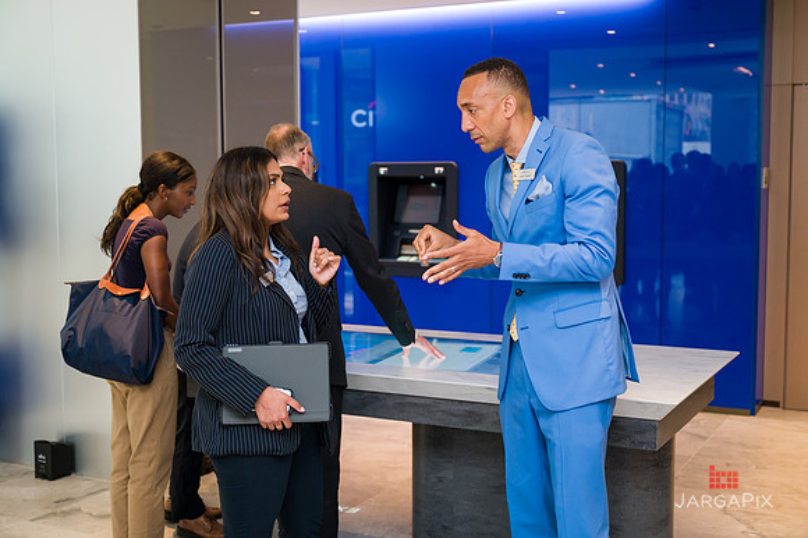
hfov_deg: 44.1
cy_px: 261
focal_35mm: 44
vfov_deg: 30.2
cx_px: 416
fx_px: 998
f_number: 3.2
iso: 640
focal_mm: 43
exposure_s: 1/200
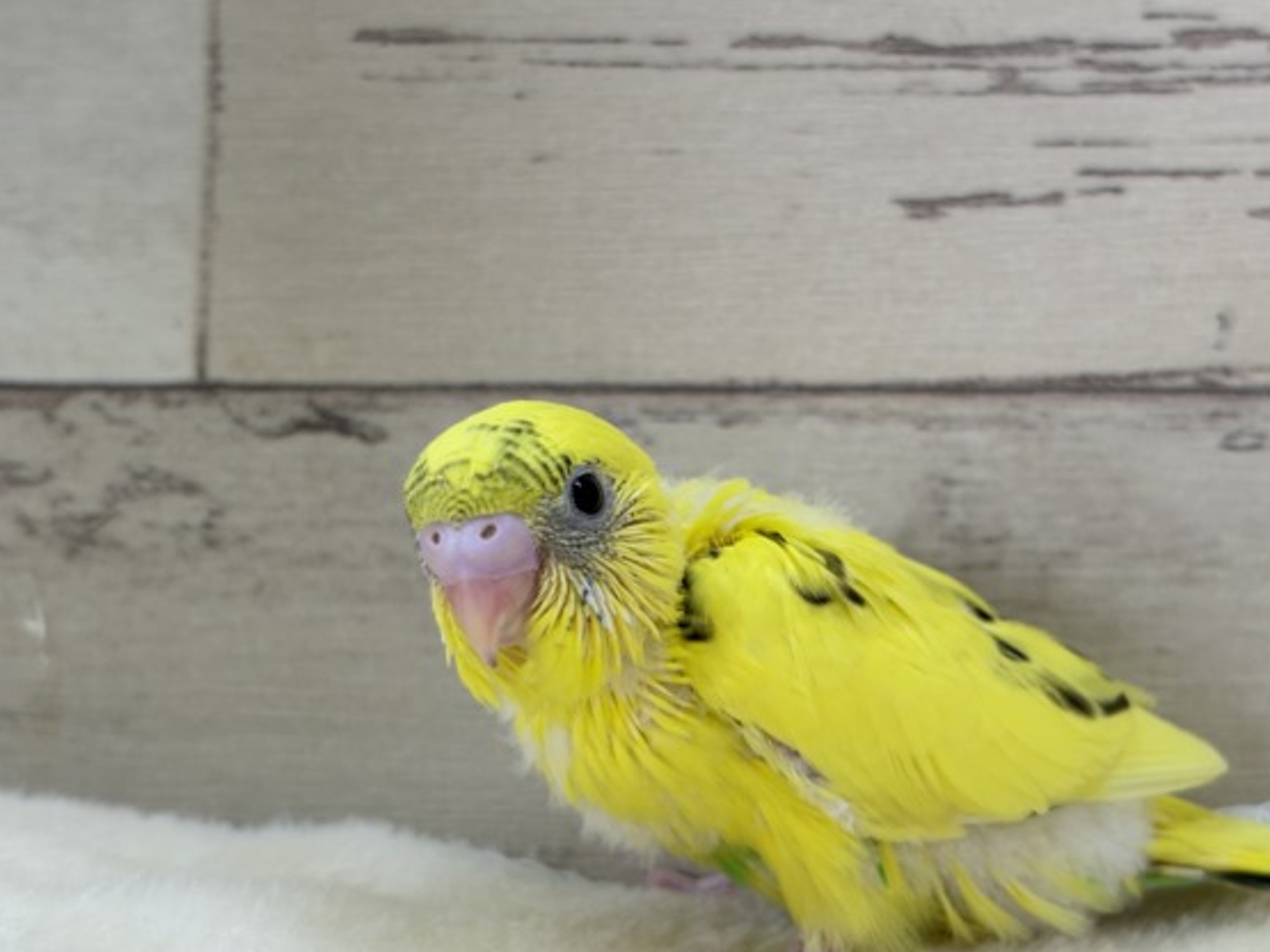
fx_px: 2201
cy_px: 531
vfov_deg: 24.4
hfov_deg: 32.2
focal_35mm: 60
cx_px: 670
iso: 100
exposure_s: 1/100
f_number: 1.6
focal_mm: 5.96
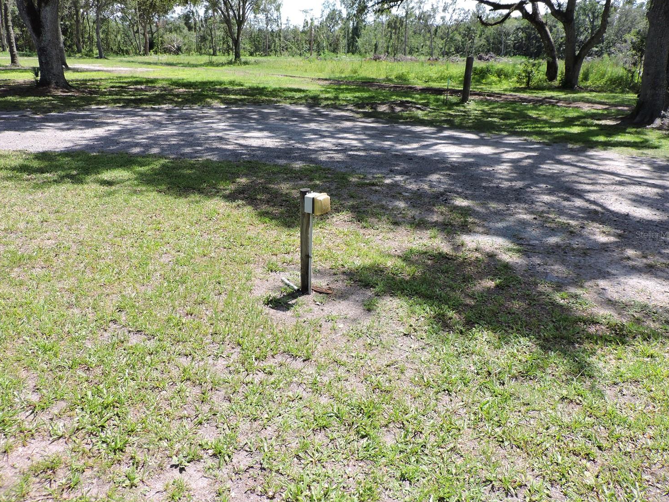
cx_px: 316
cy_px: 234
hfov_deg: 67.2
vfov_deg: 53.0
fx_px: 503
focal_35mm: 26
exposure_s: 1/500
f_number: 3
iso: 100
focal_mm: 4.3
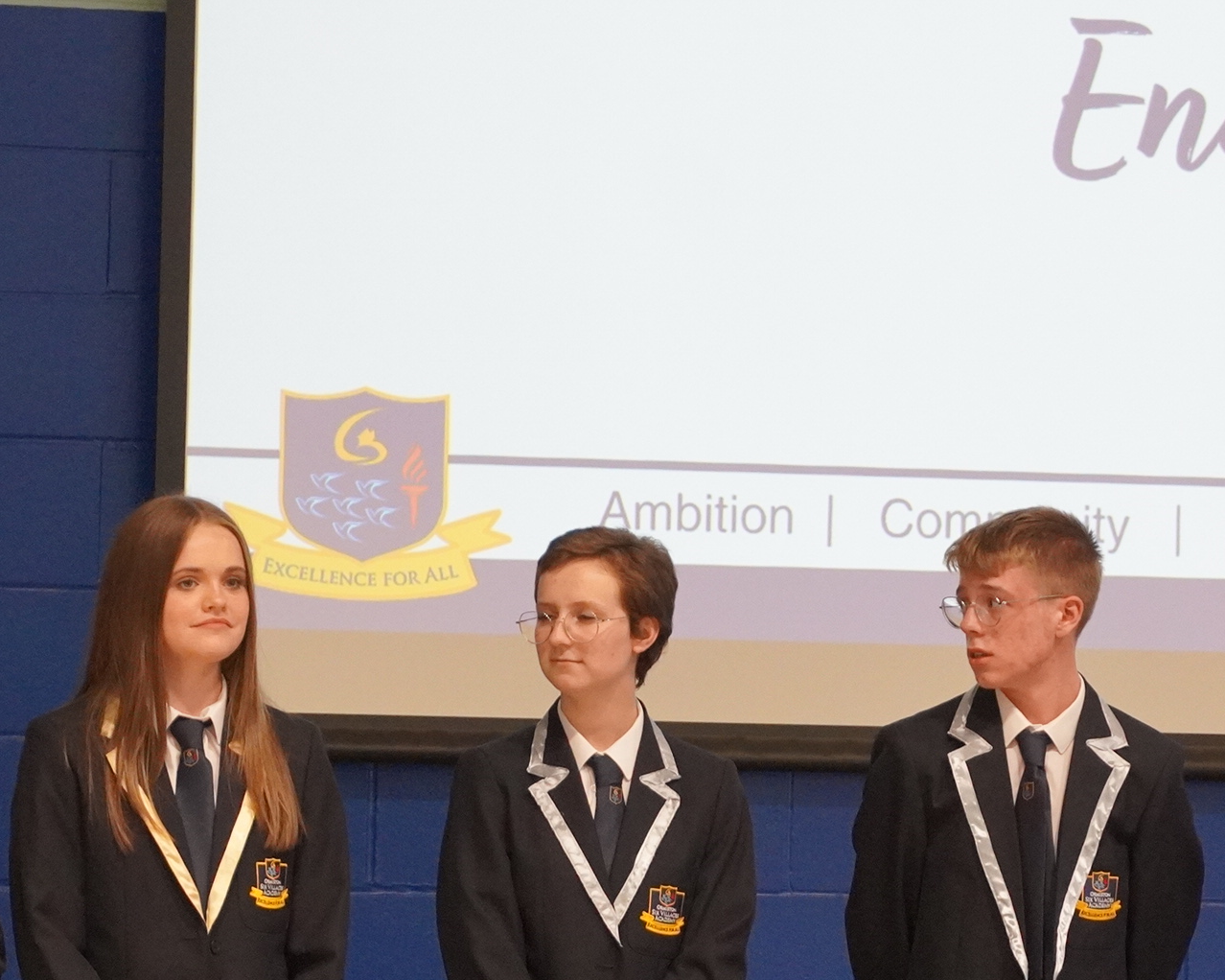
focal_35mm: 245
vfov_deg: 6.3
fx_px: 8881
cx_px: 550
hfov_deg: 7.9
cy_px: 911
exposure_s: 1/160
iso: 3200
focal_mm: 74
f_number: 5.6
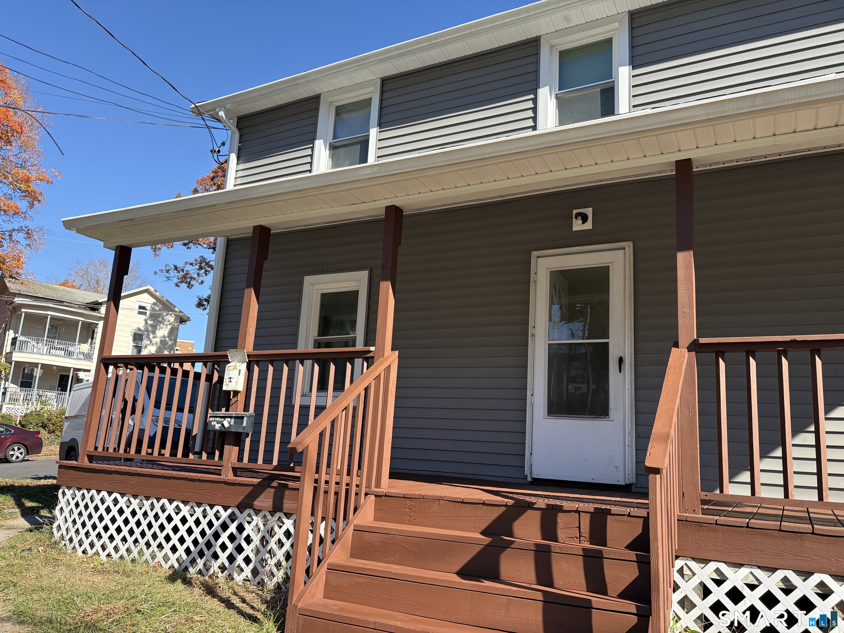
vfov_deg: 53.1
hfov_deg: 67.3
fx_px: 634
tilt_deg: +12.9
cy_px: 316
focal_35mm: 26
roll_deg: -2.6
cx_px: 422
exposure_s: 1/1667
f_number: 1.6
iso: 64
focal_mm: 5.96
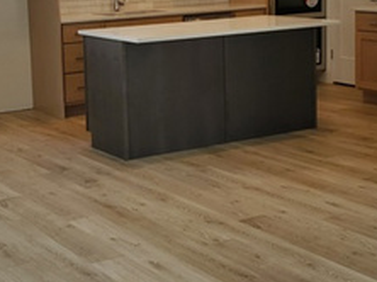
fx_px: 816
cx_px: 155
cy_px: 49
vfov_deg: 19.4
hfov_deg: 26.0
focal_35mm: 75
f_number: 2.4
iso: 50
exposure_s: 1/123
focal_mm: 4.3
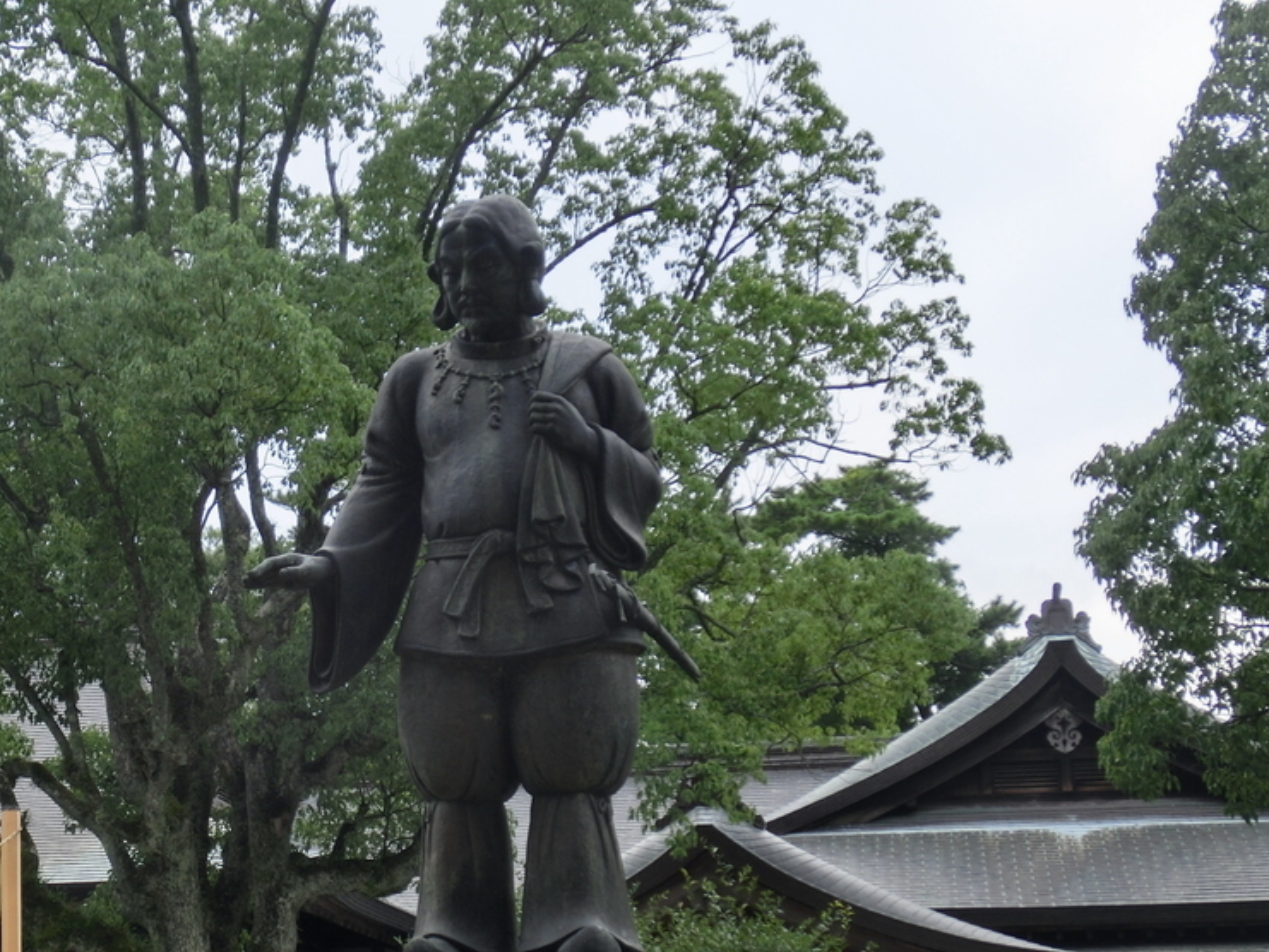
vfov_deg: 21.6
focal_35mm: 68
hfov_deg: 28.0
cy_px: 616
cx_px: 267
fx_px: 2493
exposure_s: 1/200
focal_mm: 7.4
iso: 80
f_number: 4.4
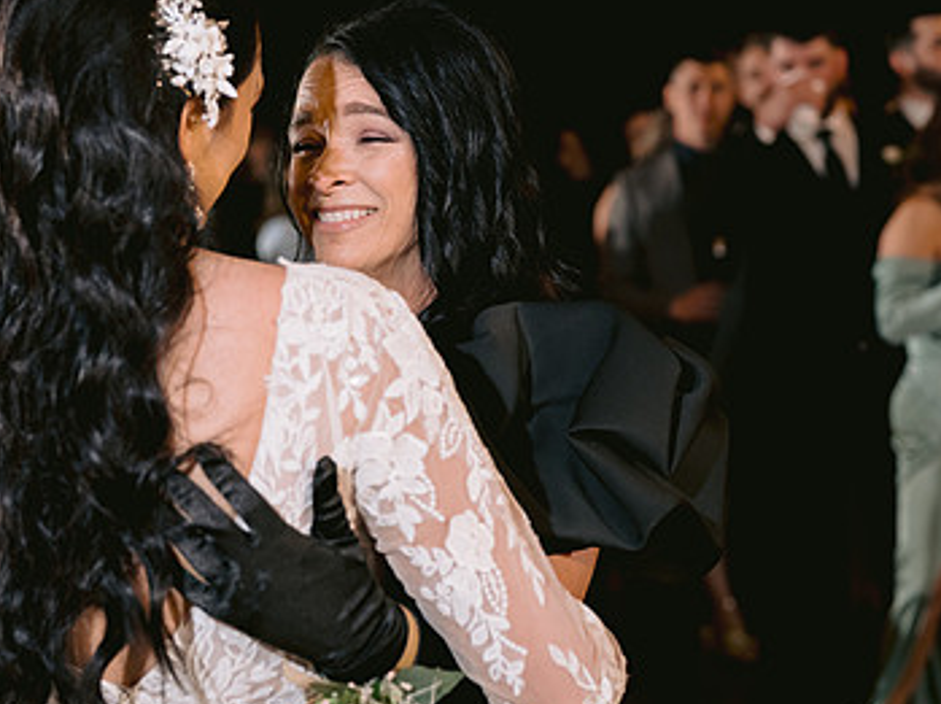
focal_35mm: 80
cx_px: 264
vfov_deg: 18.4
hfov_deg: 24.2
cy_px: 271
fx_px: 2172
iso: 1250
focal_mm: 50
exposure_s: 1/125
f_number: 2.8
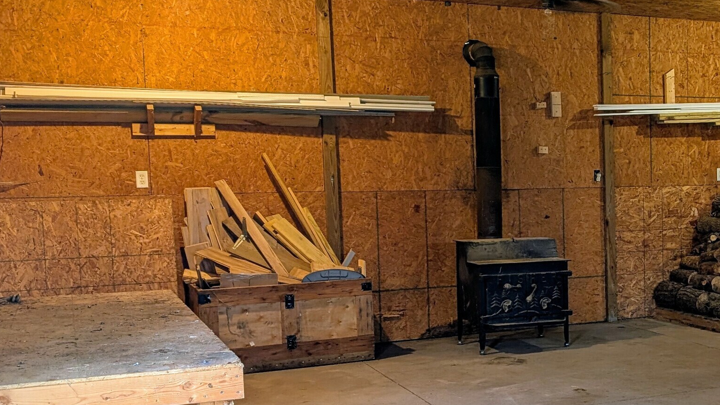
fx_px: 993
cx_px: 627
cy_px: 250
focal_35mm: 52
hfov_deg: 37.6
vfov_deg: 23.0
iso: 22
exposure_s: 1/39.6
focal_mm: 6.9
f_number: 1.68
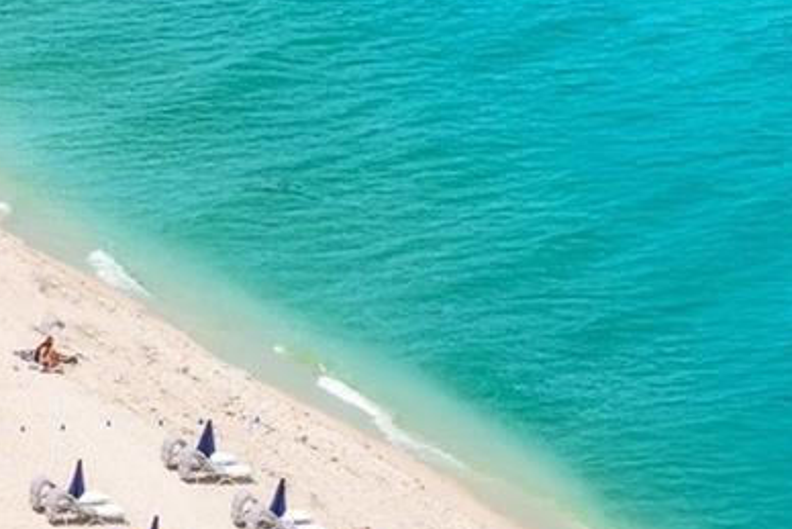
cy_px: -84
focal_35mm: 235
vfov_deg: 5.8
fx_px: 5172
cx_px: -229
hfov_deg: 8.6
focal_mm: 57
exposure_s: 1/1600
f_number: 8
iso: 250
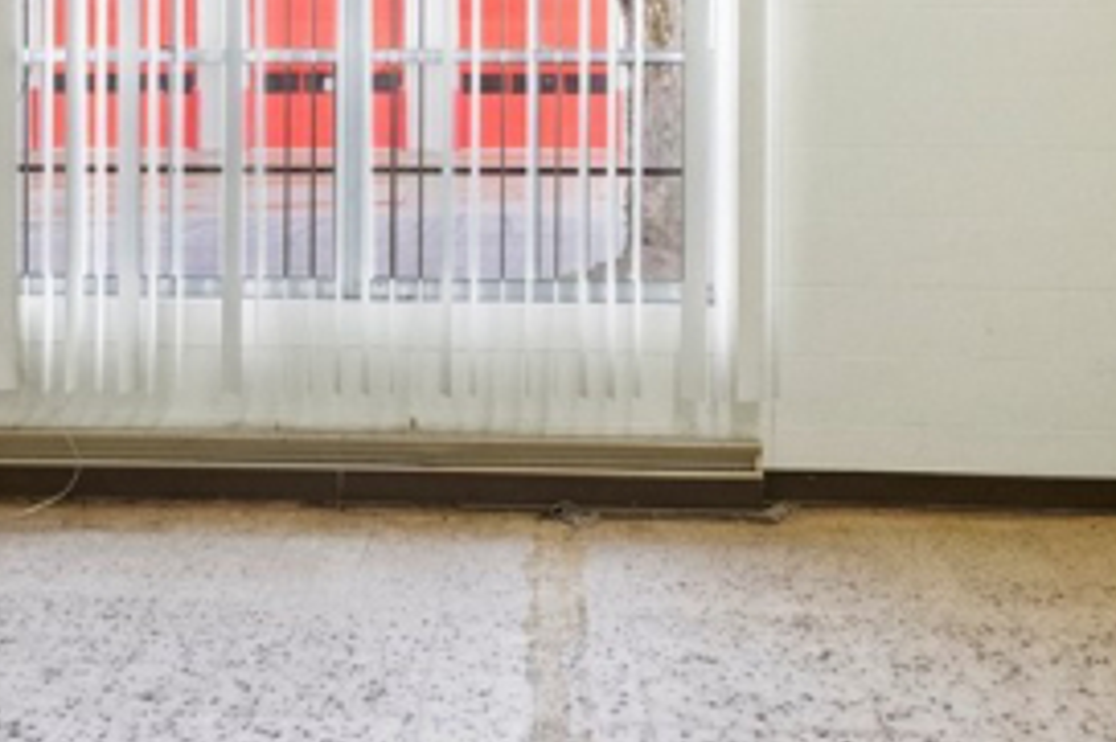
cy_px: 16
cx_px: 429
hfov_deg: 41.7
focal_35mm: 47
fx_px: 1456
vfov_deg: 27.2
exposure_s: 1/10
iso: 2000
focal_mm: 17
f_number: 7.1
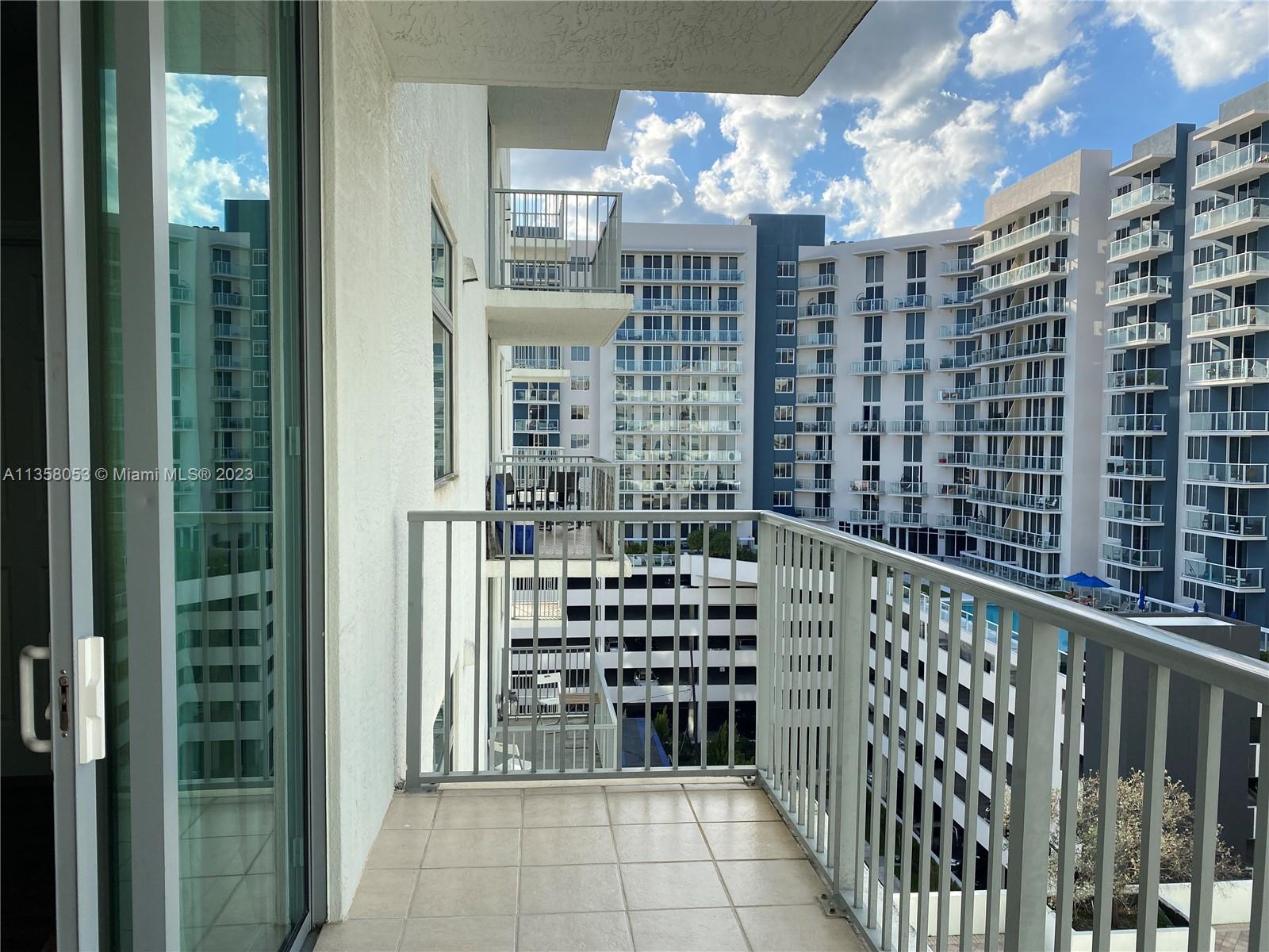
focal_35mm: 26
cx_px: 634
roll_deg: +0.1
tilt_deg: -3.1
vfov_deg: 53.1
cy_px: 476
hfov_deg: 67.3
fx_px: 953
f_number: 1.8
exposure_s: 1/1727
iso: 32
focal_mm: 4.25
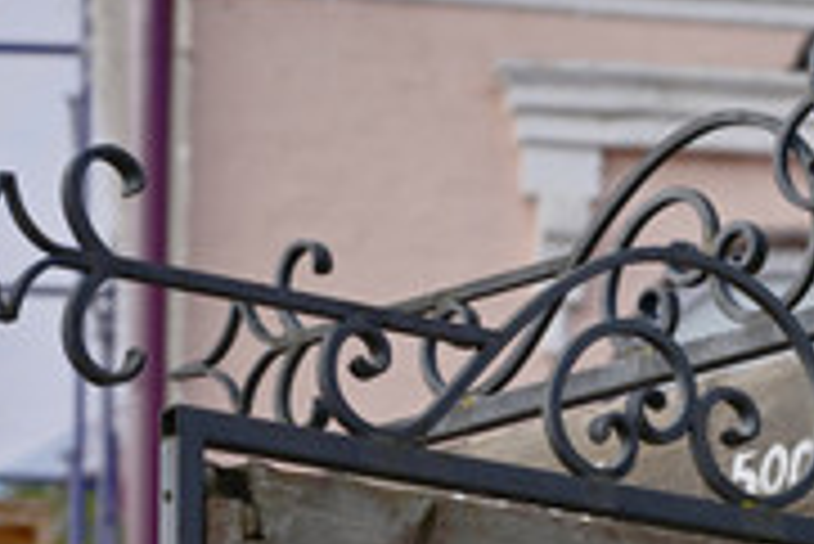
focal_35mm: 248
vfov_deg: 5.5
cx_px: 1237
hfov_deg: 8.1
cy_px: 695
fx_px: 5612
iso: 100
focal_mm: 70
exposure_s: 1/750
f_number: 4
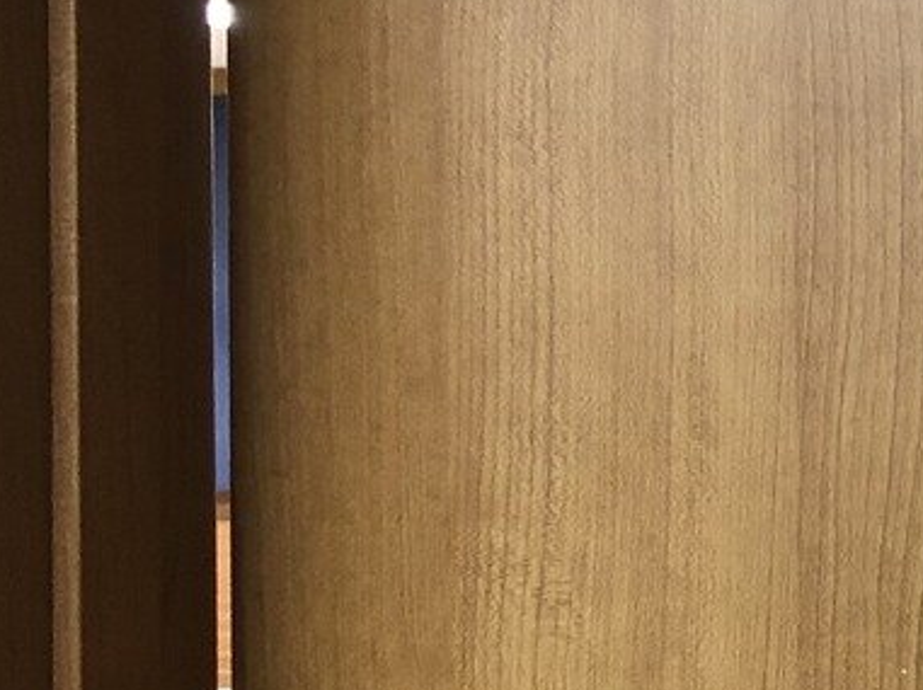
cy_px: 368
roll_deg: +0.8
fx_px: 2744
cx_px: 1487
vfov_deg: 14.3
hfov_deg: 16.8
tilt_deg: +0.7
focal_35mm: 103
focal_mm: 4
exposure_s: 1/15
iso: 40
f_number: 1.8
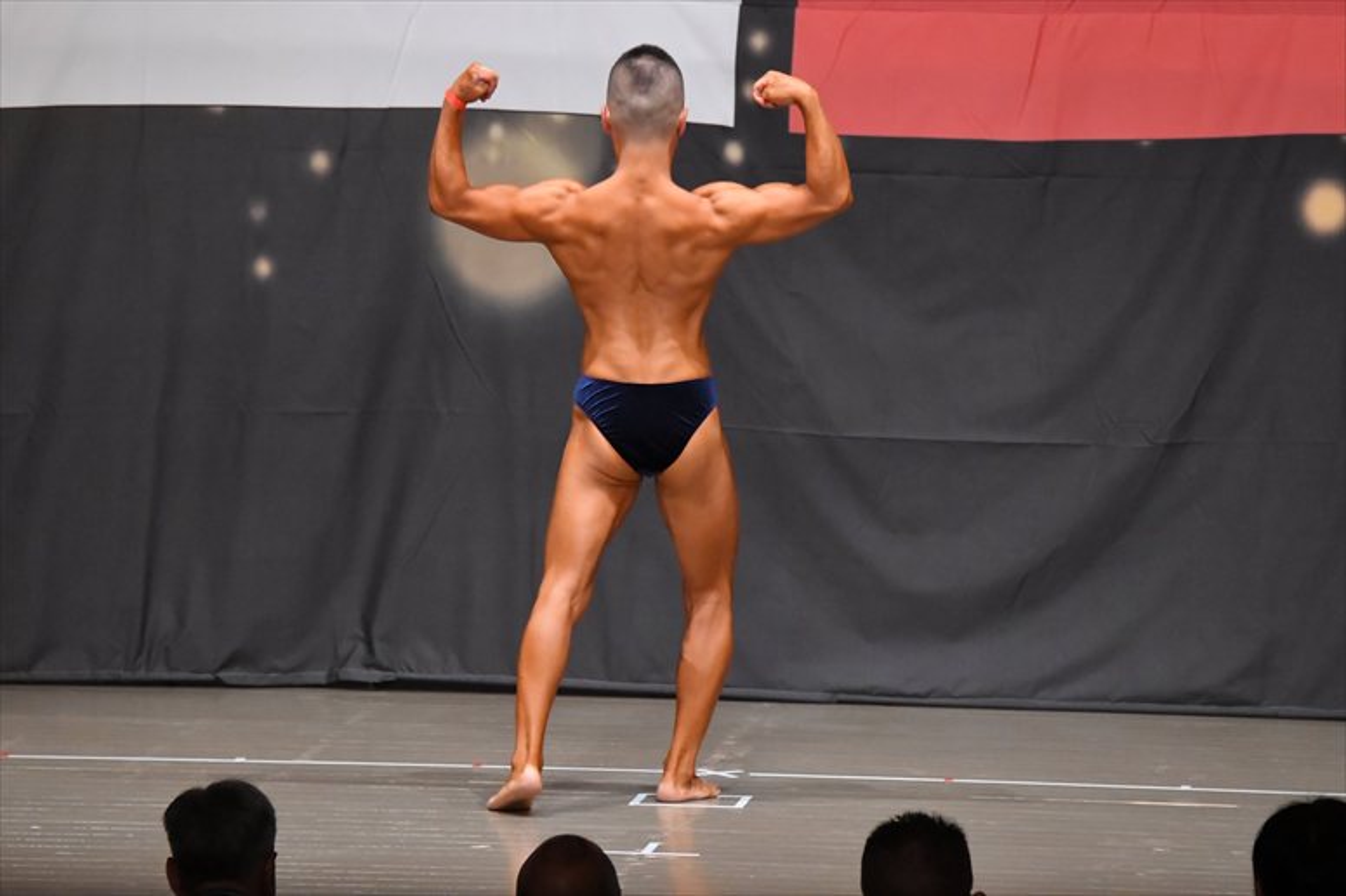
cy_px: 448
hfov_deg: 9.2
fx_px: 8409
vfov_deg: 6.1
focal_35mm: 225
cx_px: 673
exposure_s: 1/400
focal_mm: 150
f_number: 5.6
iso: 6400
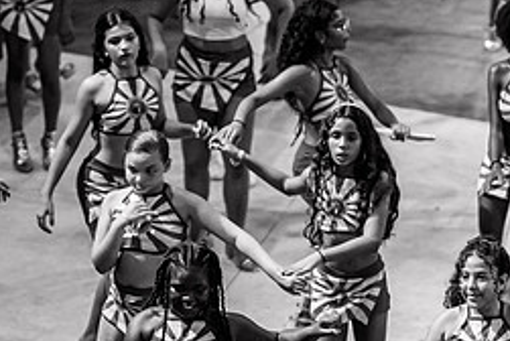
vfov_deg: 7.9
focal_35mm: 173
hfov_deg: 11.8
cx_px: 388
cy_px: 379
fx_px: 2454
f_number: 1.2
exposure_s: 1/500
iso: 800
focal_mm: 50
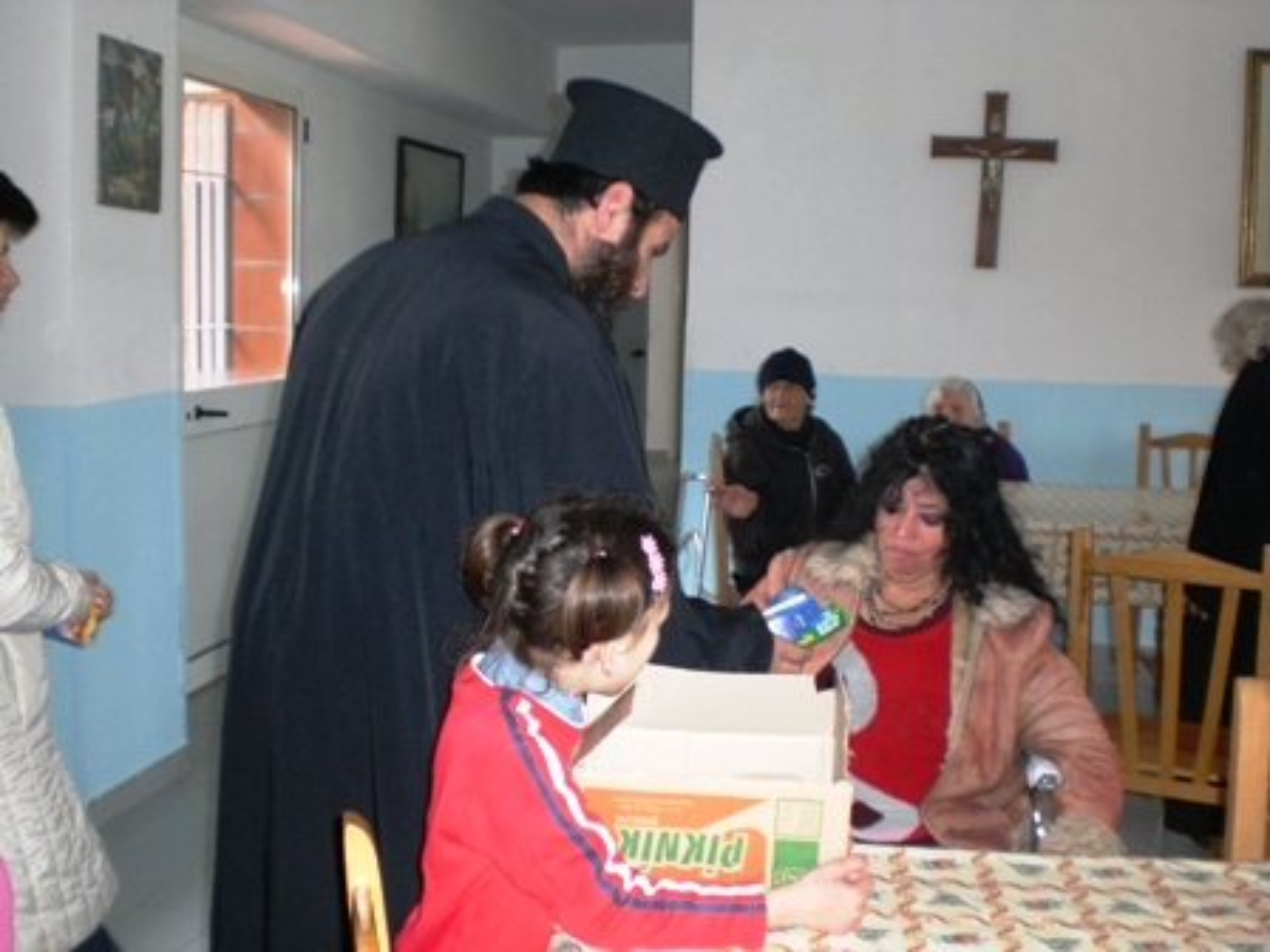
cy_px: 476
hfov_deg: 49.0
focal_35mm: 38
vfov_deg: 37.7
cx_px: 635
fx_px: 1394
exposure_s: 1/60
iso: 200
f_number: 3.1
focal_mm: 6.3
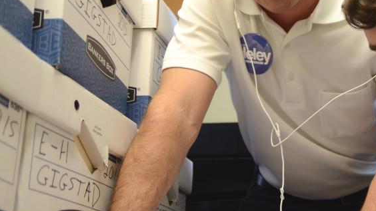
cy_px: 70
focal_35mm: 74
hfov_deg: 27.5
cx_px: 340
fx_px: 738
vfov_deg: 16.3
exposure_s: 1/60
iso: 500
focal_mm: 26
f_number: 2.8
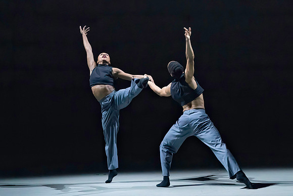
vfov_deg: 3.9
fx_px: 2840
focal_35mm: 349
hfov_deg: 5.9
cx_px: 193
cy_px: 77
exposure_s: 1/400
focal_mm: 259
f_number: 5.6
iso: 20000
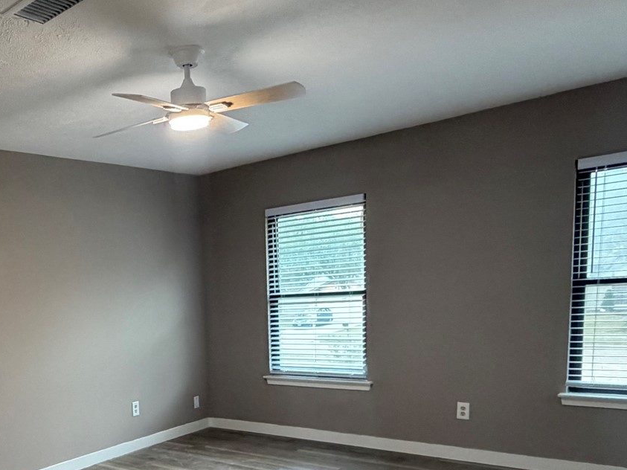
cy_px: 381
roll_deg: +4.1
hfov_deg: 50.1
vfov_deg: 40.0
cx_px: 109
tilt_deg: -8.6
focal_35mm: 34
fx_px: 616
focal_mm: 2.22
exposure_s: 1/60
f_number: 2.2
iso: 400
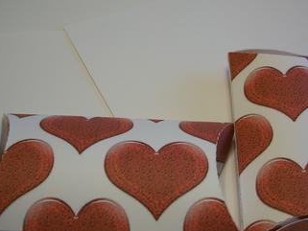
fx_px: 436
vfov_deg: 29.7
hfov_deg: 38.7
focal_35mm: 49
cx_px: 187
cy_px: 131
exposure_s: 1/80
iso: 80
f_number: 3.1
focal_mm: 6.3
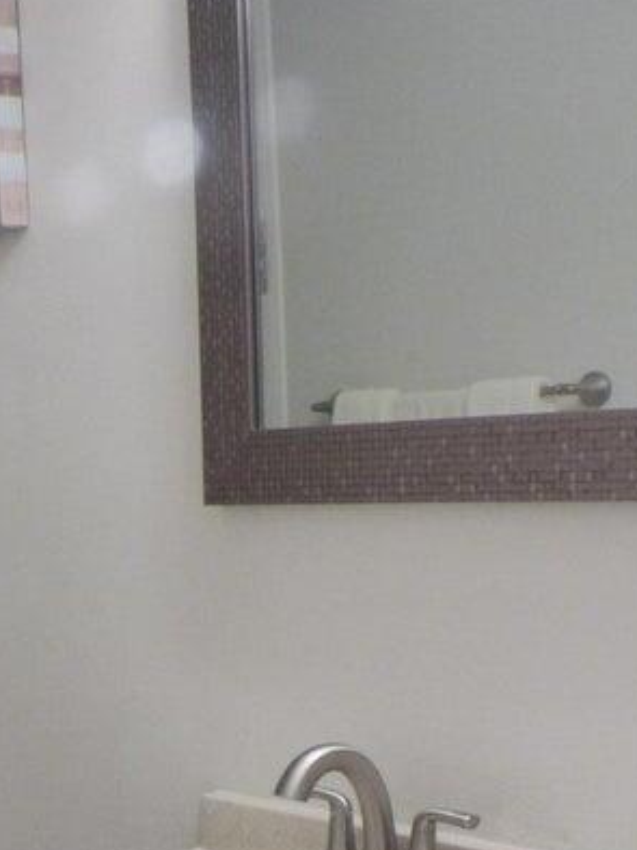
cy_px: 882
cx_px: -127
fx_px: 2235
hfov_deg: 15.6
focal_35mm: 91
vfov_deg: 20.7
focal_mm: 6.18
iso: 400
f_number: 3.4
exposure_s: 1/30
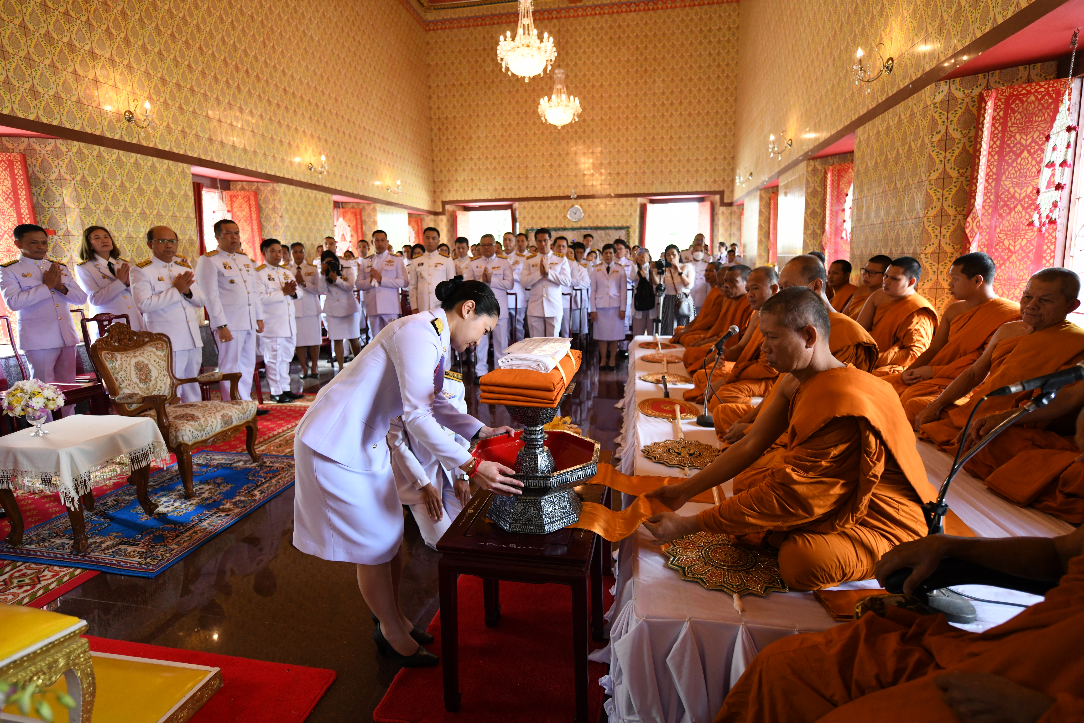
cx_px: 542
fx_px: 542
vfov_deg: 67.4
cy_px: 362
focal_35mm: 18
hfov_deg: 90.0
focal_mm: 18
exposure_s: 1/250
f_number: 2.8
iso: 2000
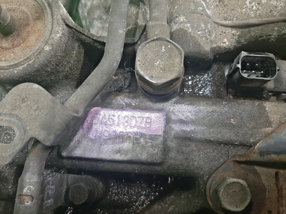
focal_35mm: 26
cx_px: 143
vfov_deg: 53.1
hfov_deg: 67.3
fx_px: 215
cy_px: 107
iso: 172
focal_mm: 3.93
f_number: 1.7
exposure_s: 1/33
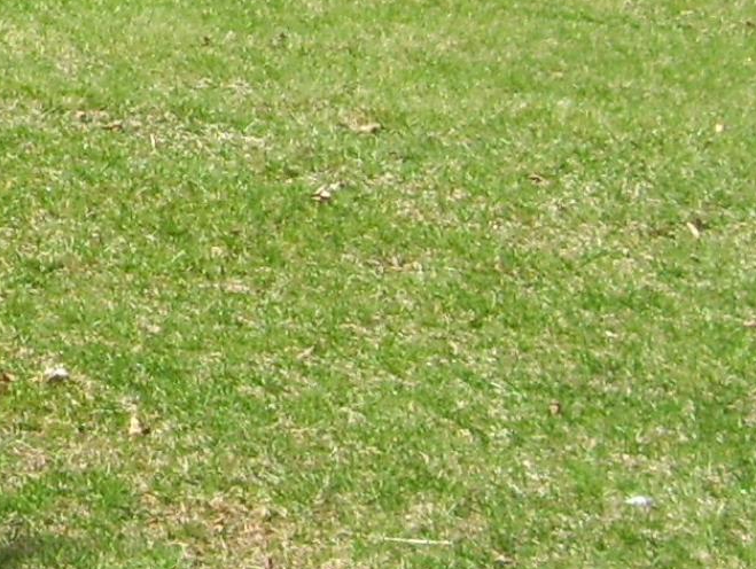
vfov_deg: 8.9
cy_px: -140
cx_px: -639
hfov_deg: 11.2
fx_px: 3586
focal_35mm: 164
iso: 80
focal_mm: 6
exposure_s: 1/250
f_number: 4.8
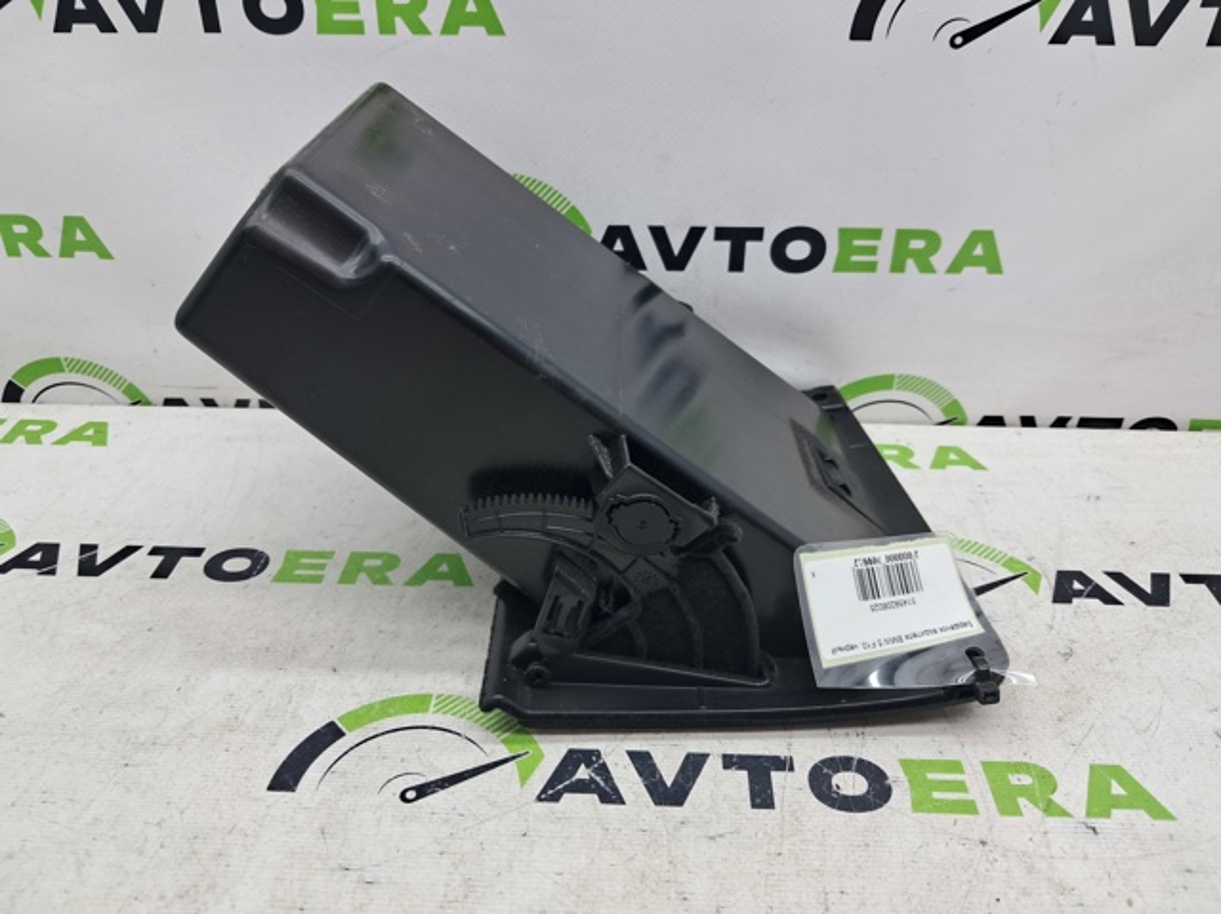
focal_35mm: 27
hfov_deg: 65.4
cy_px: 457
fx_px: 952
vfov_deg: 51.3
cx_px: 610
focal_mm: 4
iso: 50
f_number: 1.8
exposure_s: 1/50
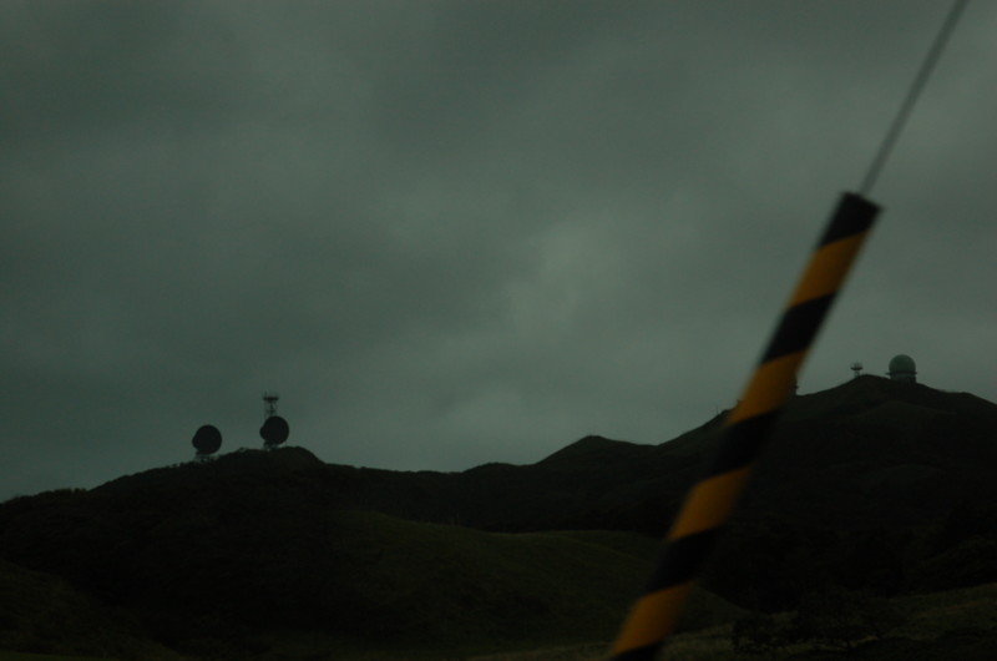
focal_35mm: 87
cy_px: 330
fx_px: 2405
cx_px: 498
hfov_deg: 23.4
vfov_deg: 15.6
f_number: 6.3
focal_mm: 58
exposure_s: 1/640
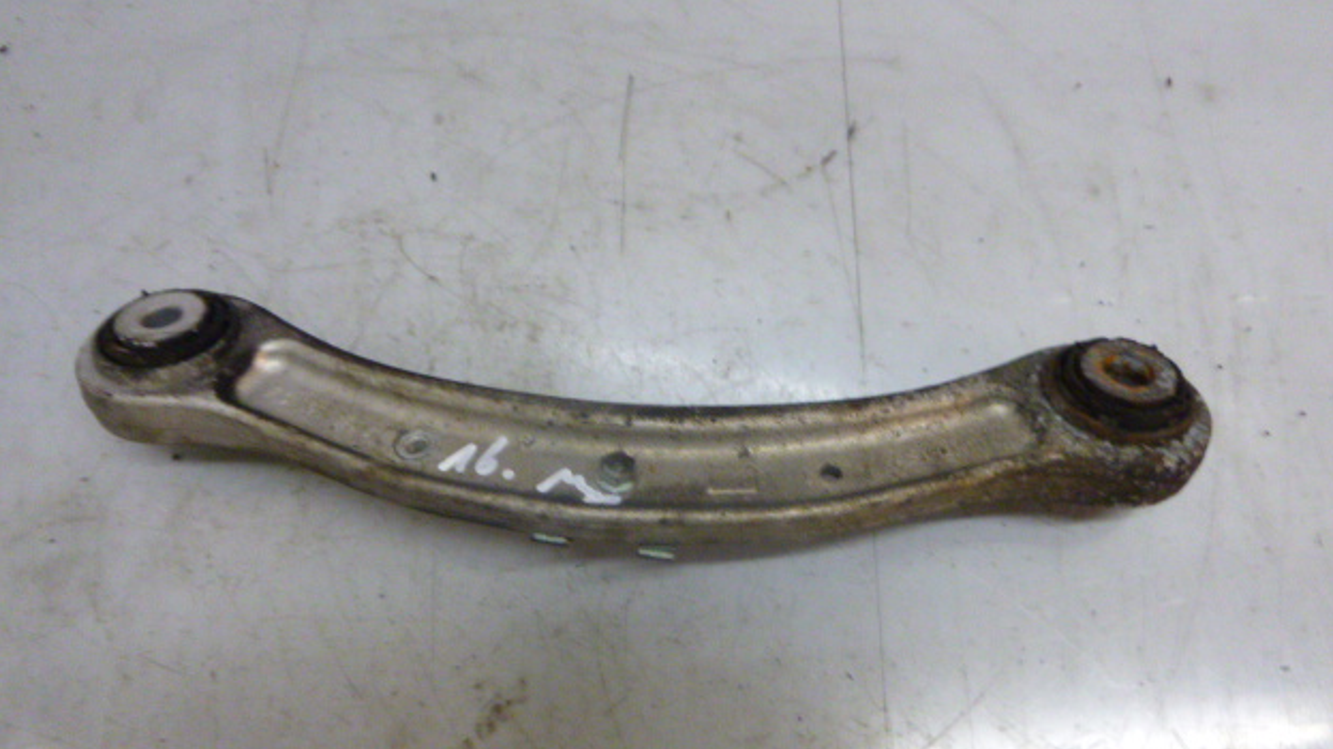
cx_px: 678
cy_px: 389
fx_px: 989
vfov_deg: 41.5
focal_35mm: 28
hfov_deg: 67.9
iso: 400
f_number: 3.9
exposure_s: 1/30
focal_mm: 4.5
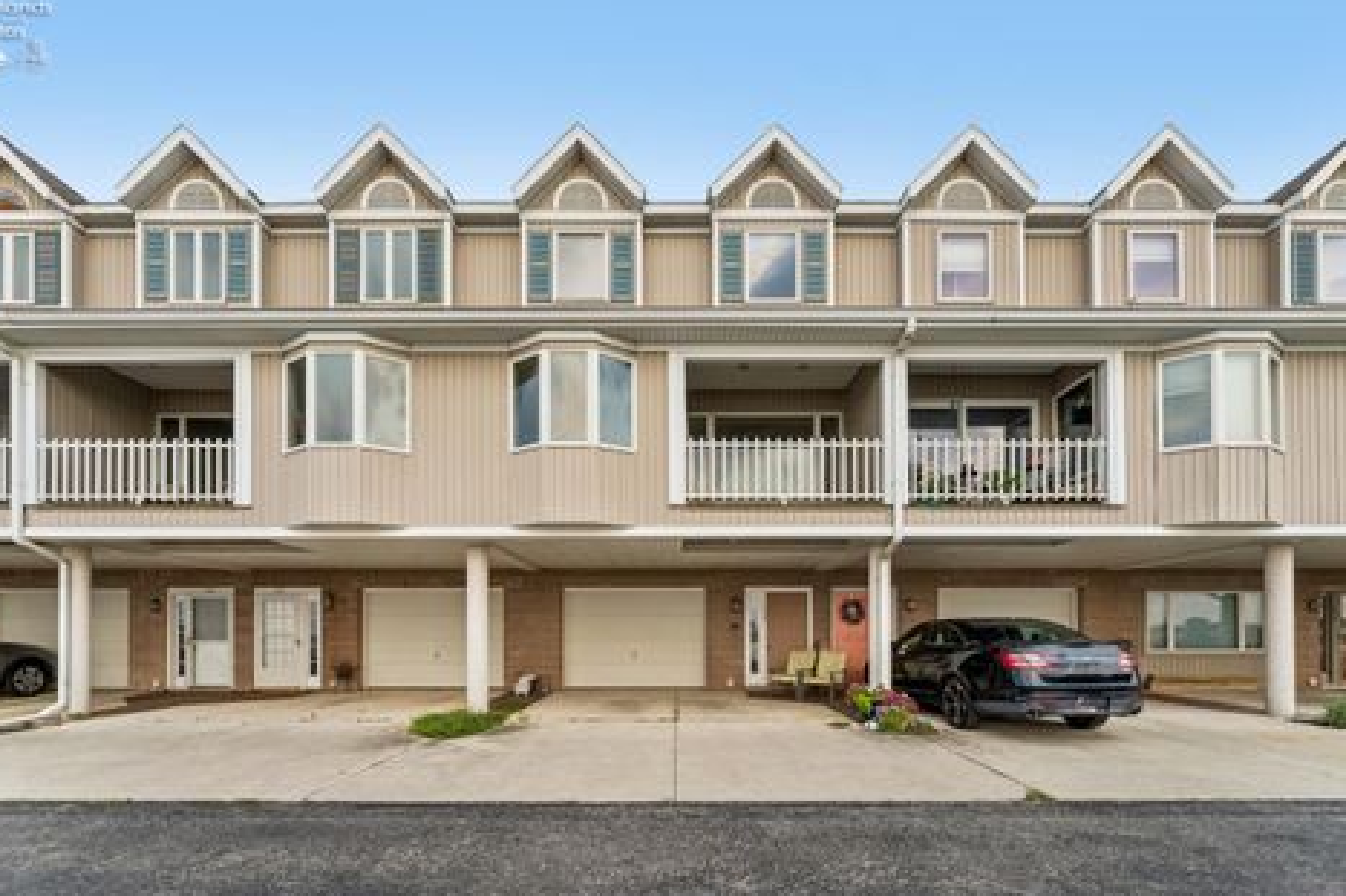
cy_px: 474
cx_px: 686
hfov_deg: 100.4
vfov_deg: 77.2
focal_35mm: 15
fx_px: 561
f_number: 8
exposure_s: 1/400
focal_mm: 14
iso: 200
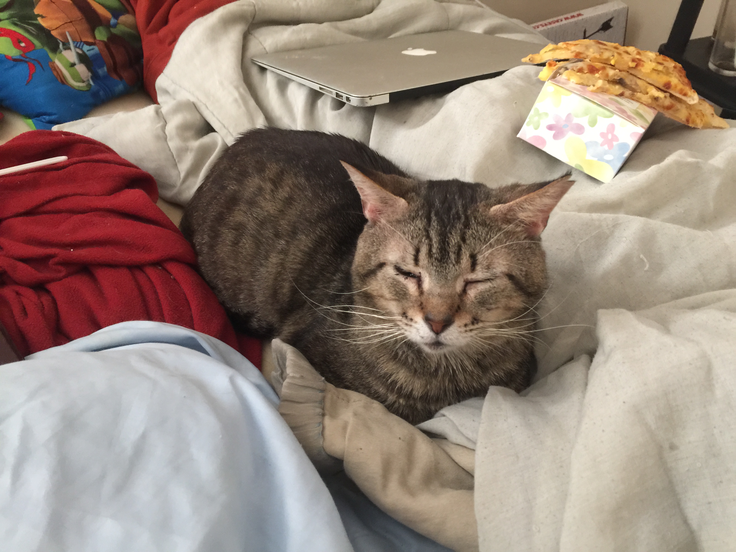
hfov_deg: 61.7
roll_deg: -7.4
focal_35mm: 29
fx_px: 617
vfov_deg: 48.2
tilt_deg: -42.2
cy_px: 276
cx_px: 368
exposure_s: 1/4
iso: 80
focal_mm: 4.15
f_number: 2.2
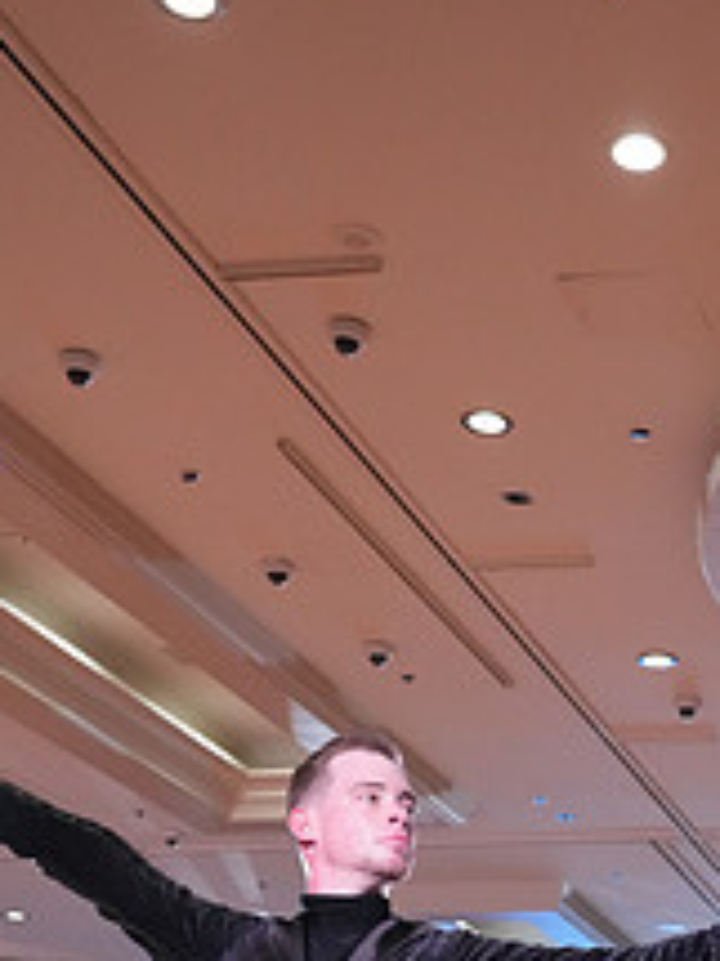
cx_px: 745
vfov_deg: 22.3
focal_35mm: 78
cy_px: 1269
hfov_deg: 18.3
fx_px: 2165
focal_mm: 30
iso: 5000
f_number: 5
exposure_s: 1/320
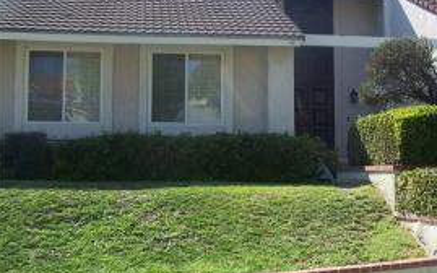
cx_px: 320
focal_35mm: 60
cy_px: 109
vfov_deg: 21.6
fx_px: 714
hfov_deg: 33.4
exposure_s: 1/750
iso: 80
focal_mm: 6.3
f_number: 2.8
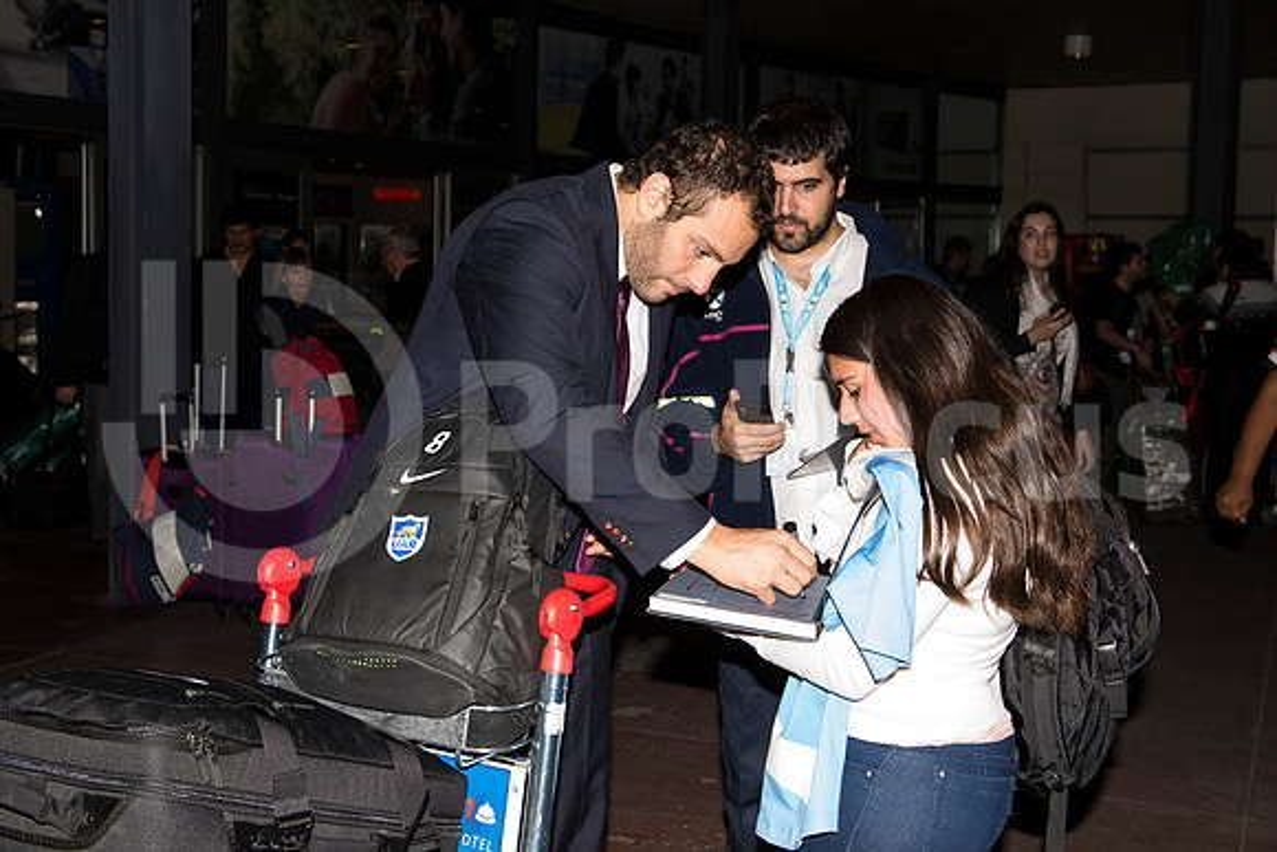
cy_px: 426
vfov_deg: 33.4
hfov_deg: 48.4
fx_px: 1419
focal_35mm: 40
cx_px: 638
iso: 500
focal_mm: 40
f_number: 6.3
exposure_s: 1/160
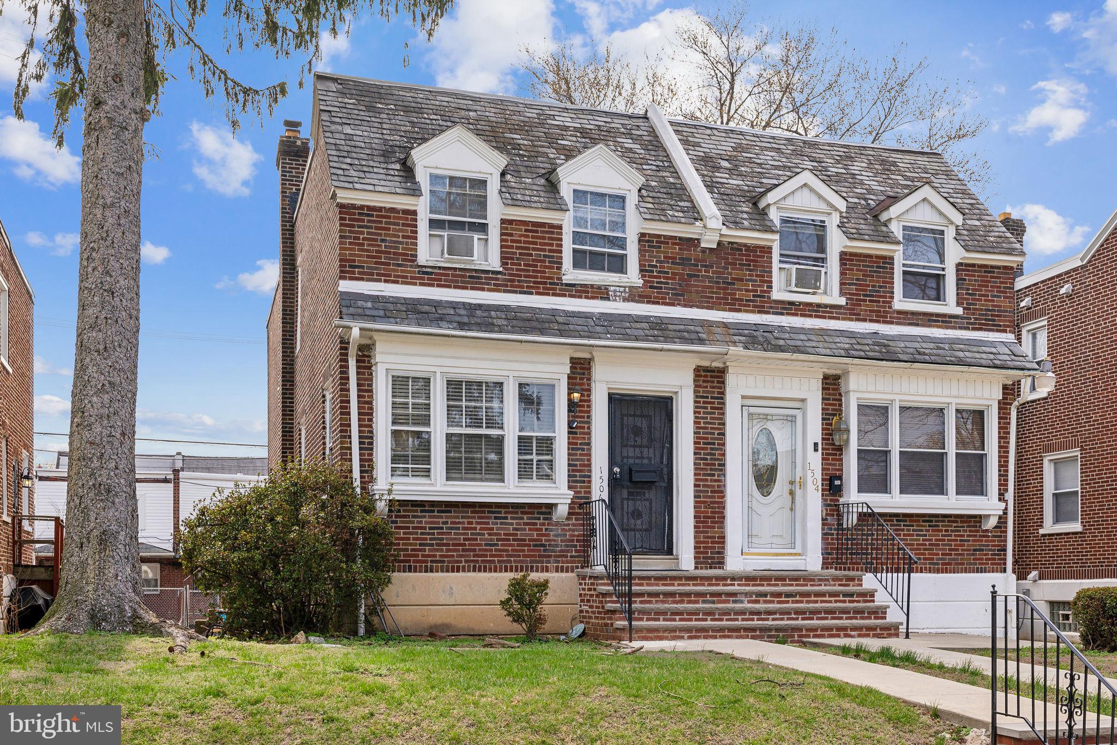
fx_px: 1086
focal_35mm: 35
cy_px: 372
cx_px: 558
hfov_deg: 54.4
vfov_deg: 37.8
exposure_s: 1/125
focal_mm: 35
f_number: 8
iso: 100
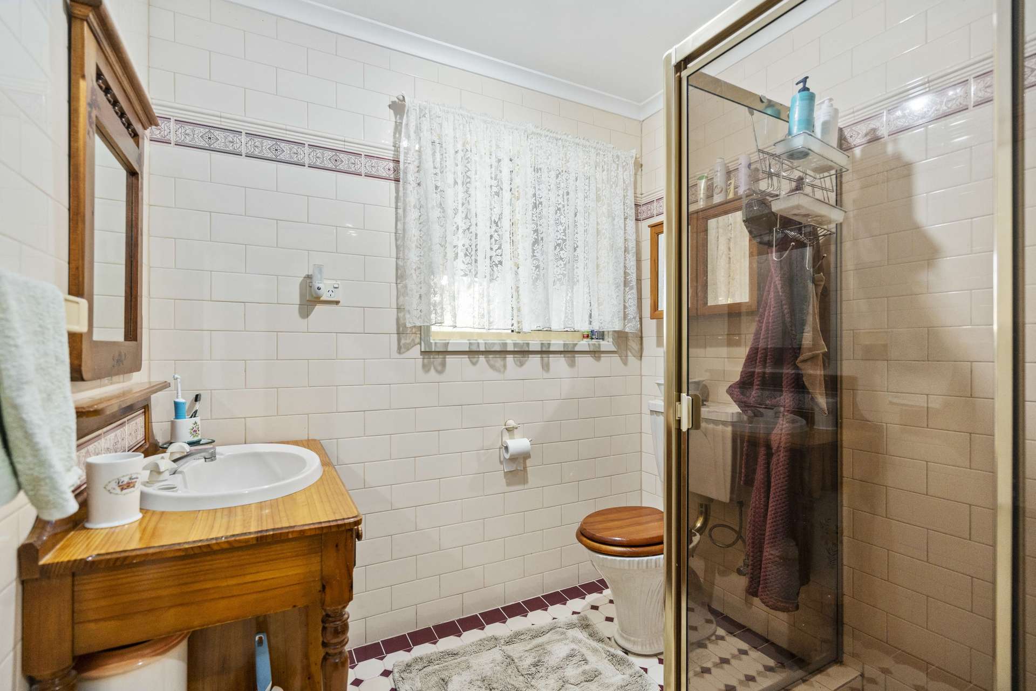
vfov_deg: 73.7
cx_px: 518
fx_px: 460
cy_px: 346
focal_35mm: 16
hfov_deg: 96.7
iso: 800
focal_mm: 16
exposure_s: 1/50
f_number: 4
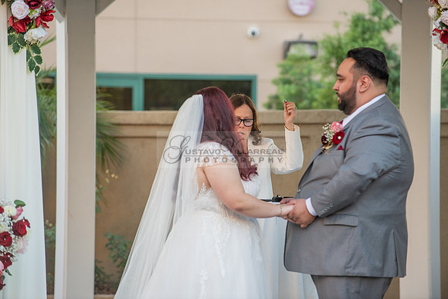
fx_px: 2489
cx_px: 224
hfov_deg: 10.3
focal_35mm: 200
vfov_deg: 6.9
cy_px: 150
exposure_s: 1/320
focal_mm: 200
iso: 800
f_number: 4
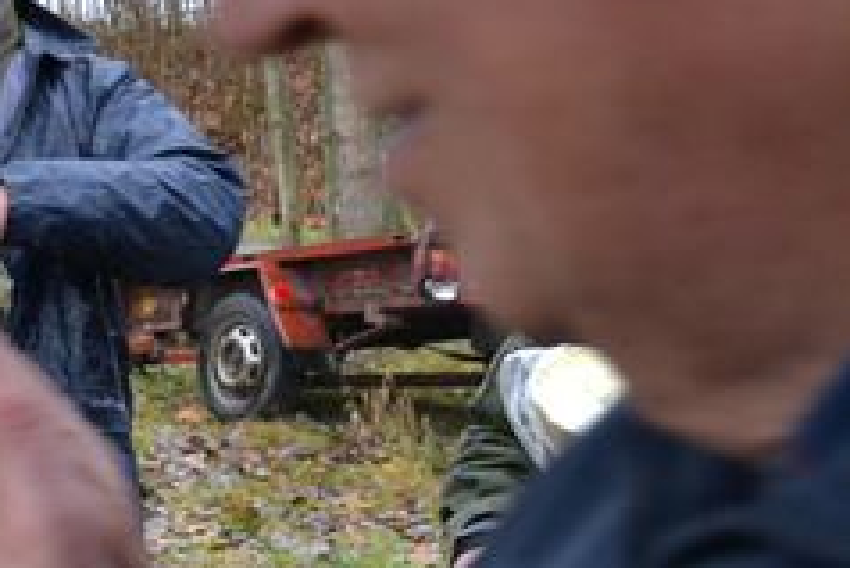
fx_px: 2410
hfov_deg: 16.3
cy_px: 464
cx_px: -754
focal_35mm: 102
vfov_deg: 13.4
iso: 400
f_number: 4.5
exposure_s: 1/80
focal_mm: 18
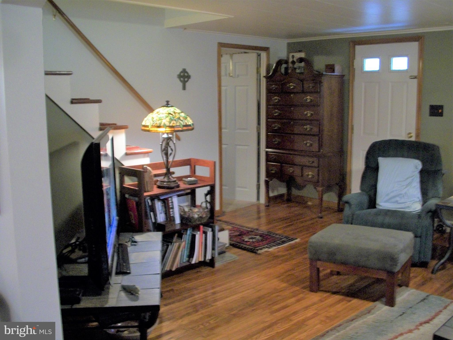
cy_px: 170
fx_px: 458
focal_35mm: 35
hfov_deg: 52.6
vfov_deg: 40.7
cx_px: 226
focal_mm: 6.3
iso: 320
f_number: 3.1
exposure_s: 1/8
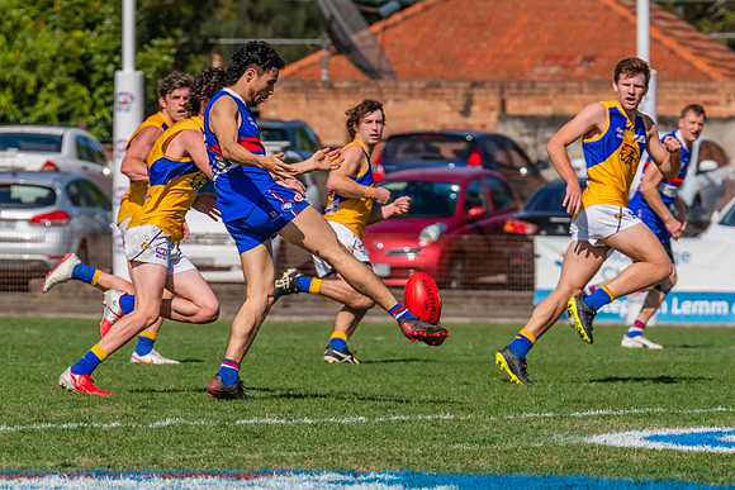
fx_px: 12650
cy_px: 236
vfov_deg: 2.2
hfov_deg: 3.3
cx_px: 360
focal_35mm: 619
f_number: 10
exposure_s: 1/1600
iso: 800
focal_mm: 420
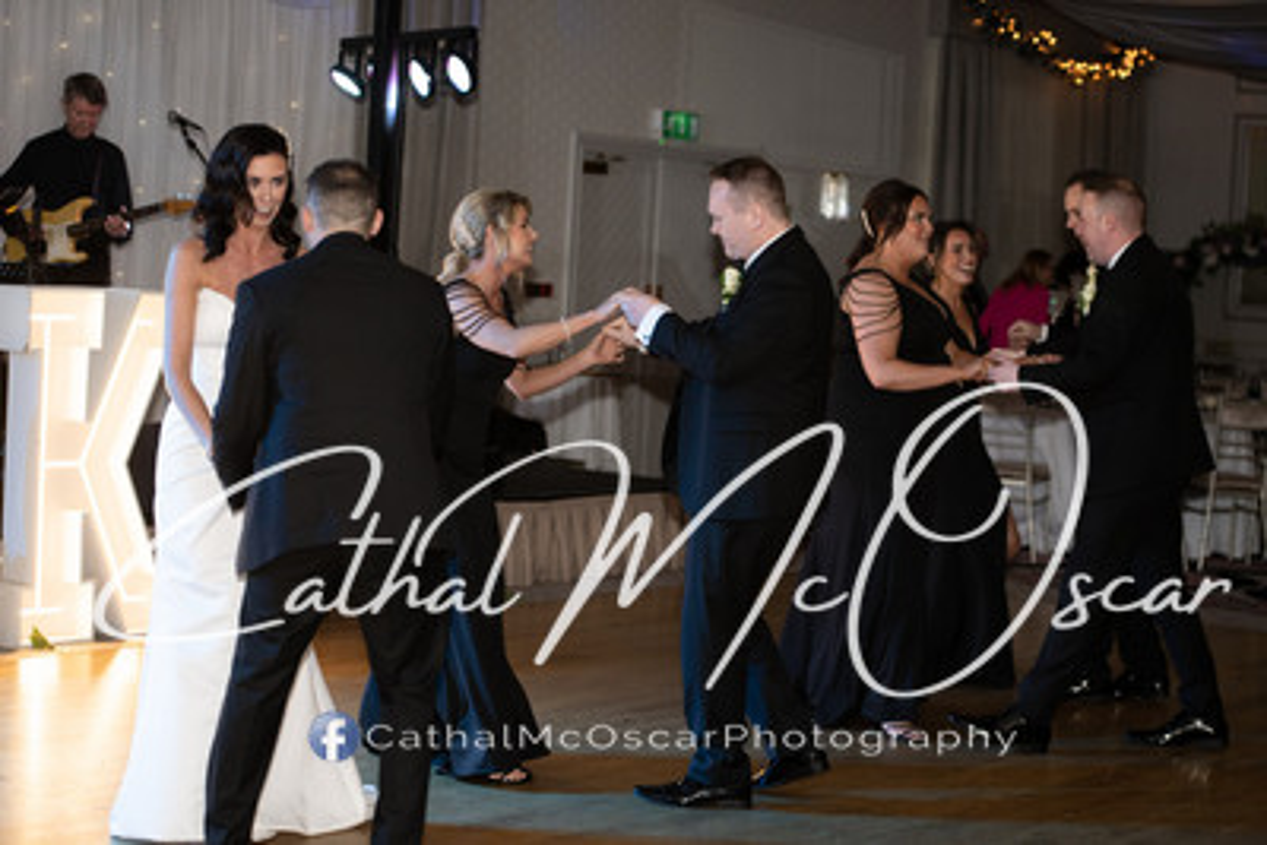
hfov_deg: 20.4
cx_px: 634
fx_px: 3521
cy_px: 422
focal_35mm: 100
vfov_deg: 13.7
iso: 640
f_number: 2.8
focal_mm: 100
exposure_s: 1/250
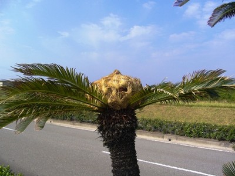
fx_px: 238
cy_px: 88
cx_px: 118
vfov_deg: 40.7
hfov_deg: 52.6
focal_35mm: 35
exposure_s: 1/320
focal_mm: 5.8
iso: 80
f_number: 5.6
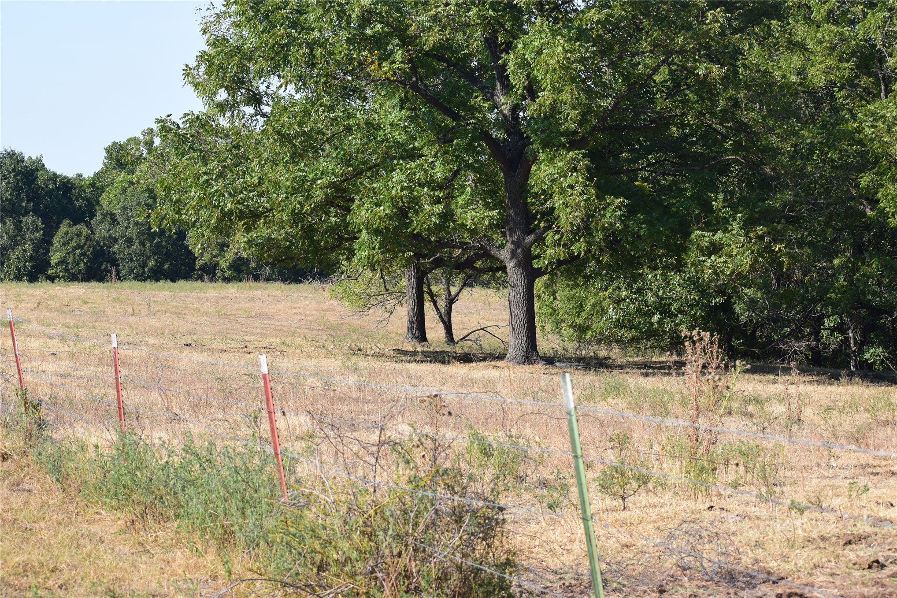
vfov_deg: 13.0
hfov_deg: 19.5
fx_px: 2616
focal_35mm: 105
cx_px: 448
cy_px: 299
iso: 400
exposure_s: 1/200
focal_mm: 70
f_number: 10
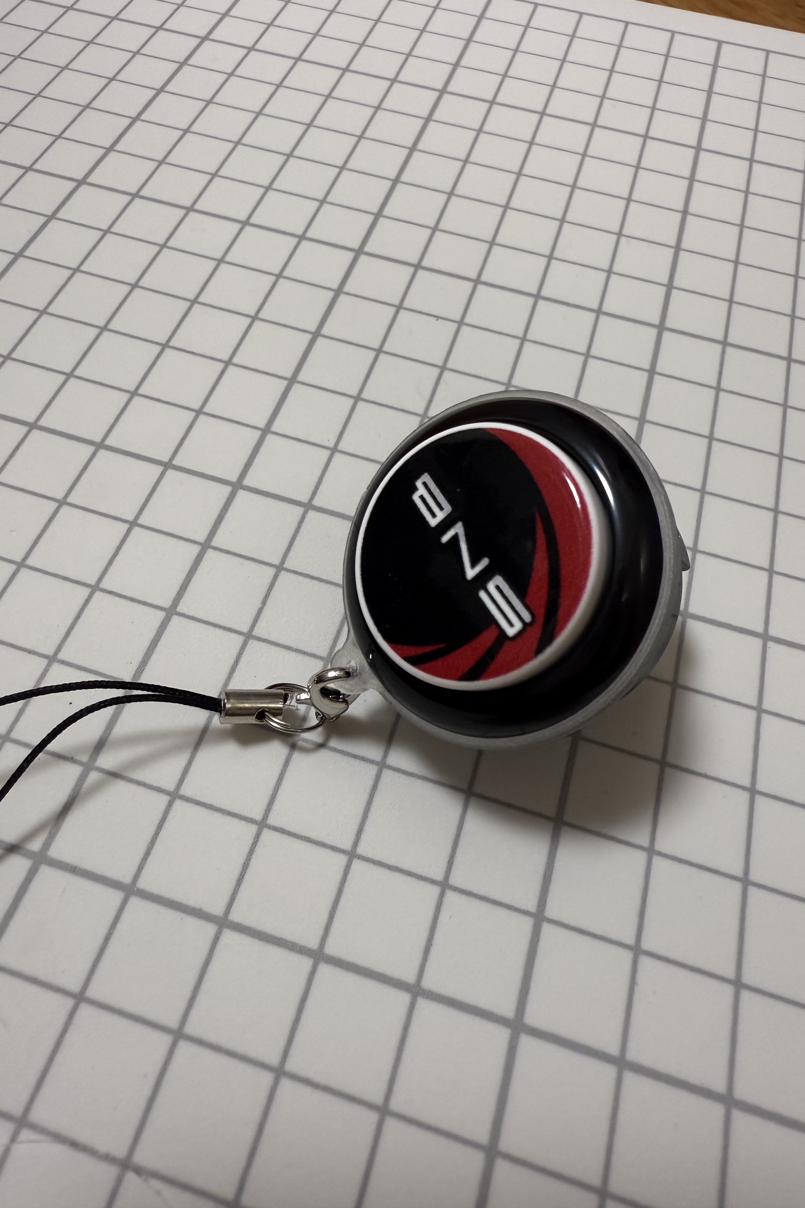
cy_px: 604
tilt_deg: -56.3
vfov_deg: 71.5
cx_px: 411
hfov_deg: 51.3
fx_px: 838
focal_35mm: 25
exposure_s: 1/105
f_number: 2.2
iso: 200
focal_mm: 2.22
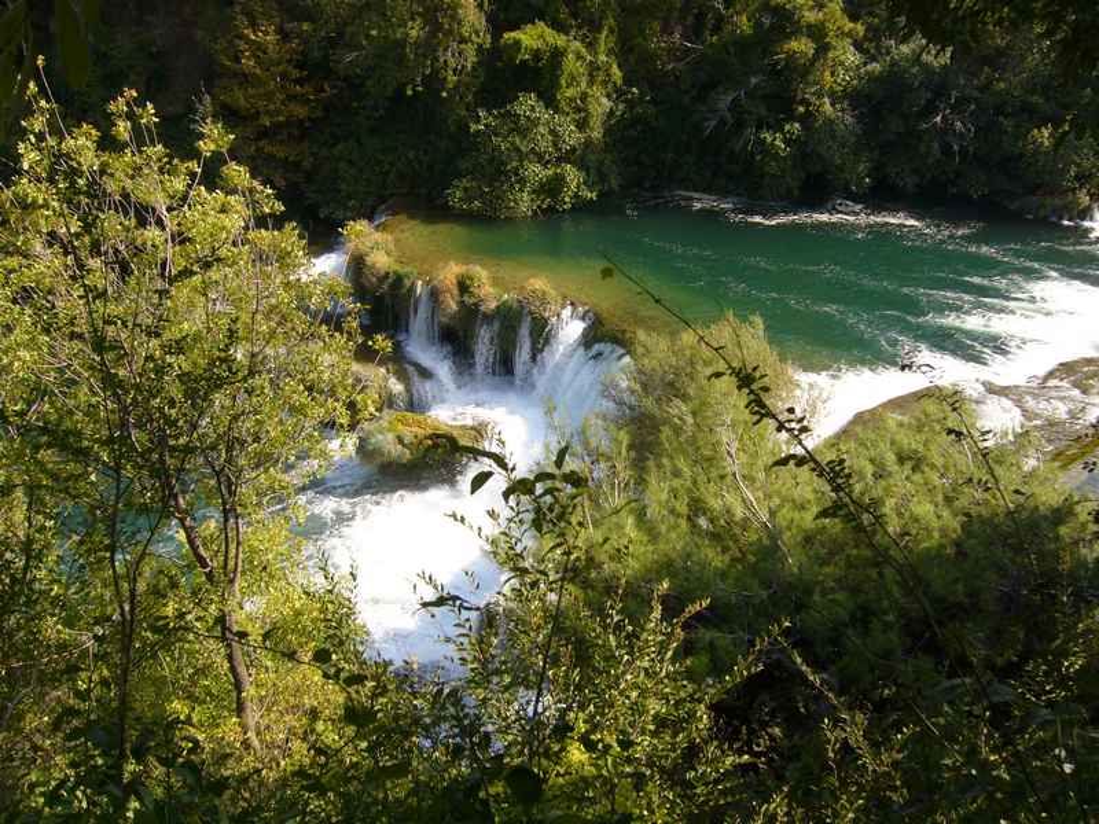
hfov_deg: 52.6
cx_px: 550
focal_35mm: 35
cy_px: 412
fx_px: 1111
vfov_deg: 40.7
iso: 80
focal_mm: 5.8
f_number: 5.6
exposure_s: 1/160
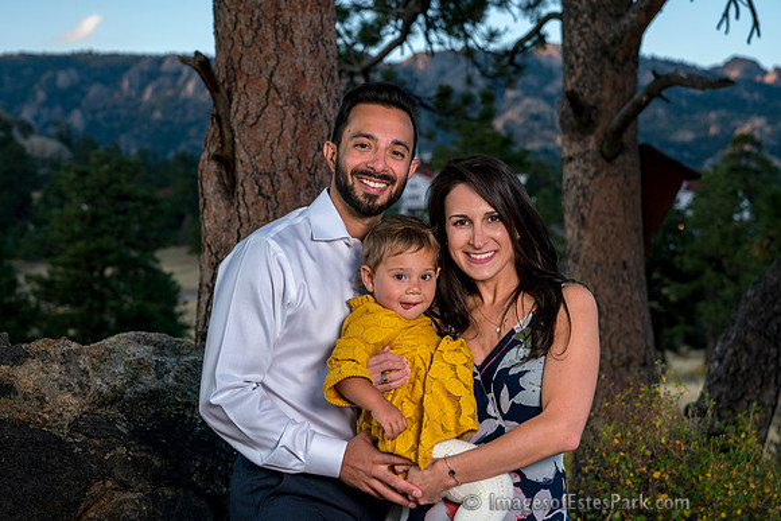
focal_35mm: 70
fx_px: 1519
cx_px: 390
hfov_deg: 28.8
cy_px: 260
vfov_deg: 19.5
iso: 160
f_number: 5.6
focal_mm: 70
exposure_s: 1/200
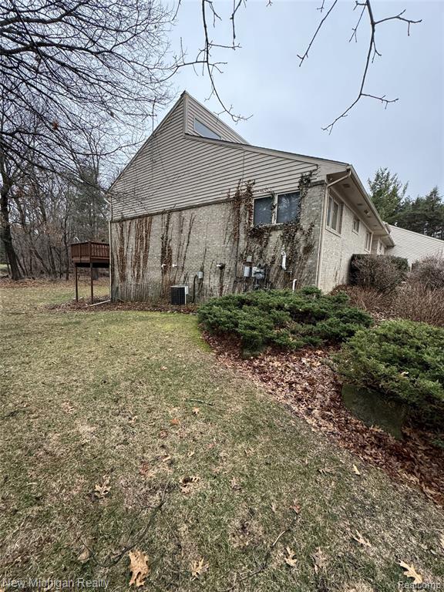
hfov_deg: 85.7
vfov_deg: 102.1
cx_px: 222
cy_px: 296
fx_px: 239
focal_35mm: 14
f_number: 2.2
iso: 40
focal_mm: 2.22
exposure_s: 1/112
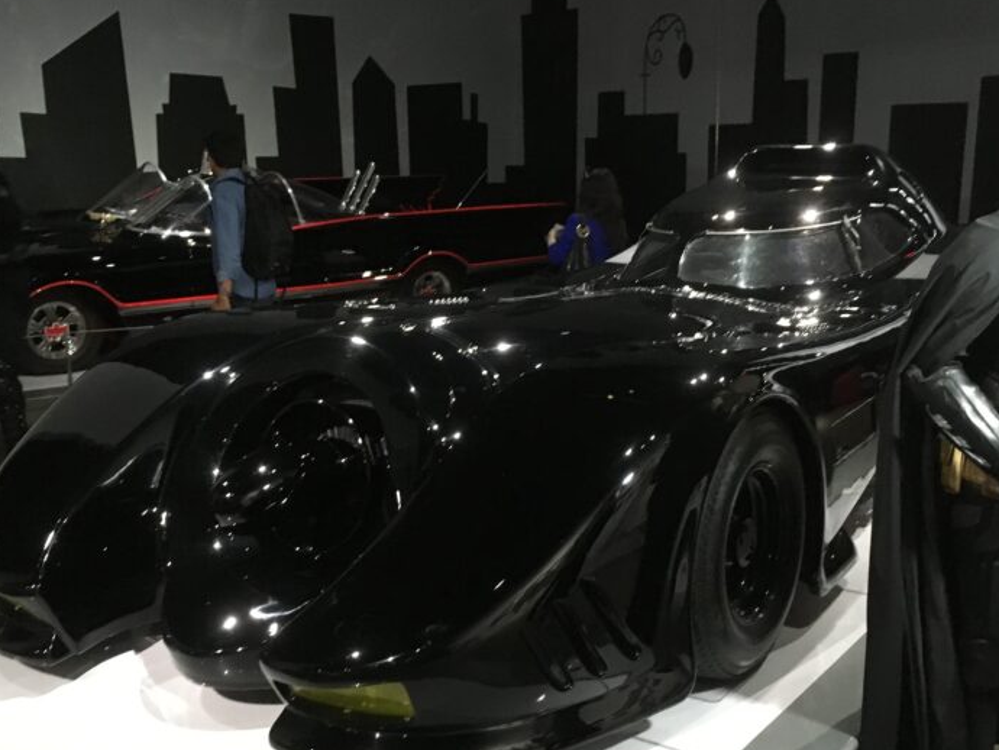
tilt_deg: -14.6
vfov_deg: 34.3
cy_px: 452
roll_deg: +0.1
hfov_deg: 44.8
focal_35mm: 42
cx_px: 531
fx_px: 1213
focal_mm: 4.15
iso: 320
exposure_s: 1/15
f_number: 2.2
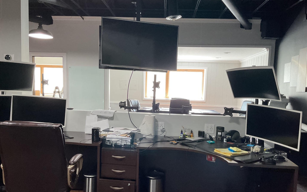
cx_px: 153
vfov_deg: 40.4
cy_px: 114
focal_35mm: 31
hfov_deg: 61.2
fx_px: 259
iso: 125
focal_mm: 3
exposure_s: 1/60
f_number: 1.8
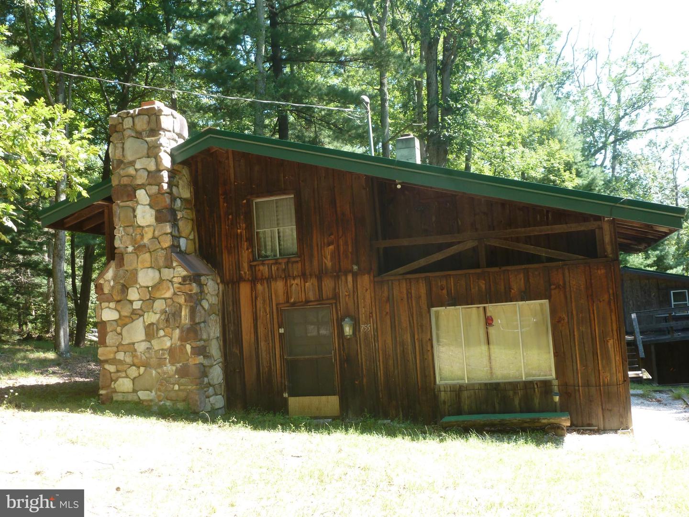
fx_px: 756
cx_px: 344
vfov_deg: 37.7
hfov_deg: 49.0
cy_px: 258
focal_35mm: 38
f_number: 3.8
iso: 100
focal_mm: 6.8
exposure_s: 1/60
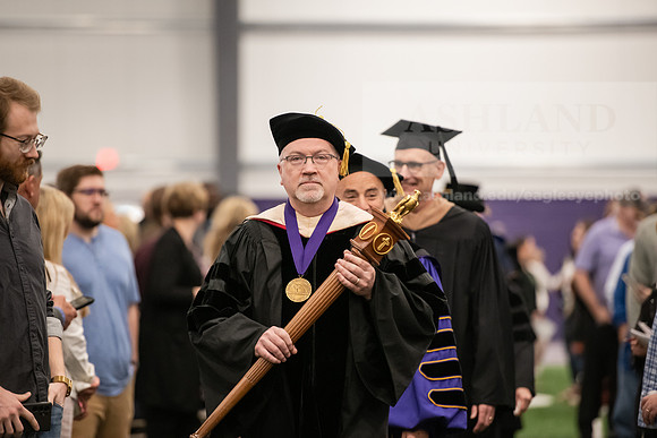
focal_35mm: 200
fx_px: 3651
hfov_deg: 10.3
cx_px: 328
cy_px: 219
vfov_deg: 6.9
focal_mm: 200
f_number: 3.2
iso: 3200
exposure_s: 1/200
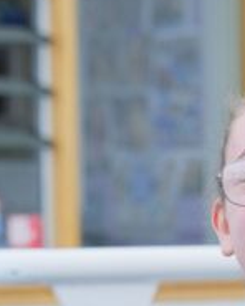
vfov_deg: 7.1
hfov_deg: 5.6
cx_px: 345
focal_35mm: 273
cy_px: 319
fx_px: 2474
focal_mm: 56
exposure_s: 1/1250
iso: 640
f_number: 3.6
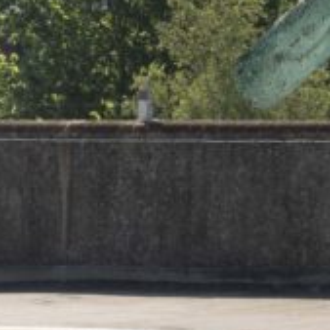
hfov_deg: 6.1
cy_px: -62
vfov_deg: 6.1
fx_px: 3085
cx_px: 59
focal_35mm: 286
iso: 64
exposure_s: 1/50
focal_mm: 55
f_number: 11
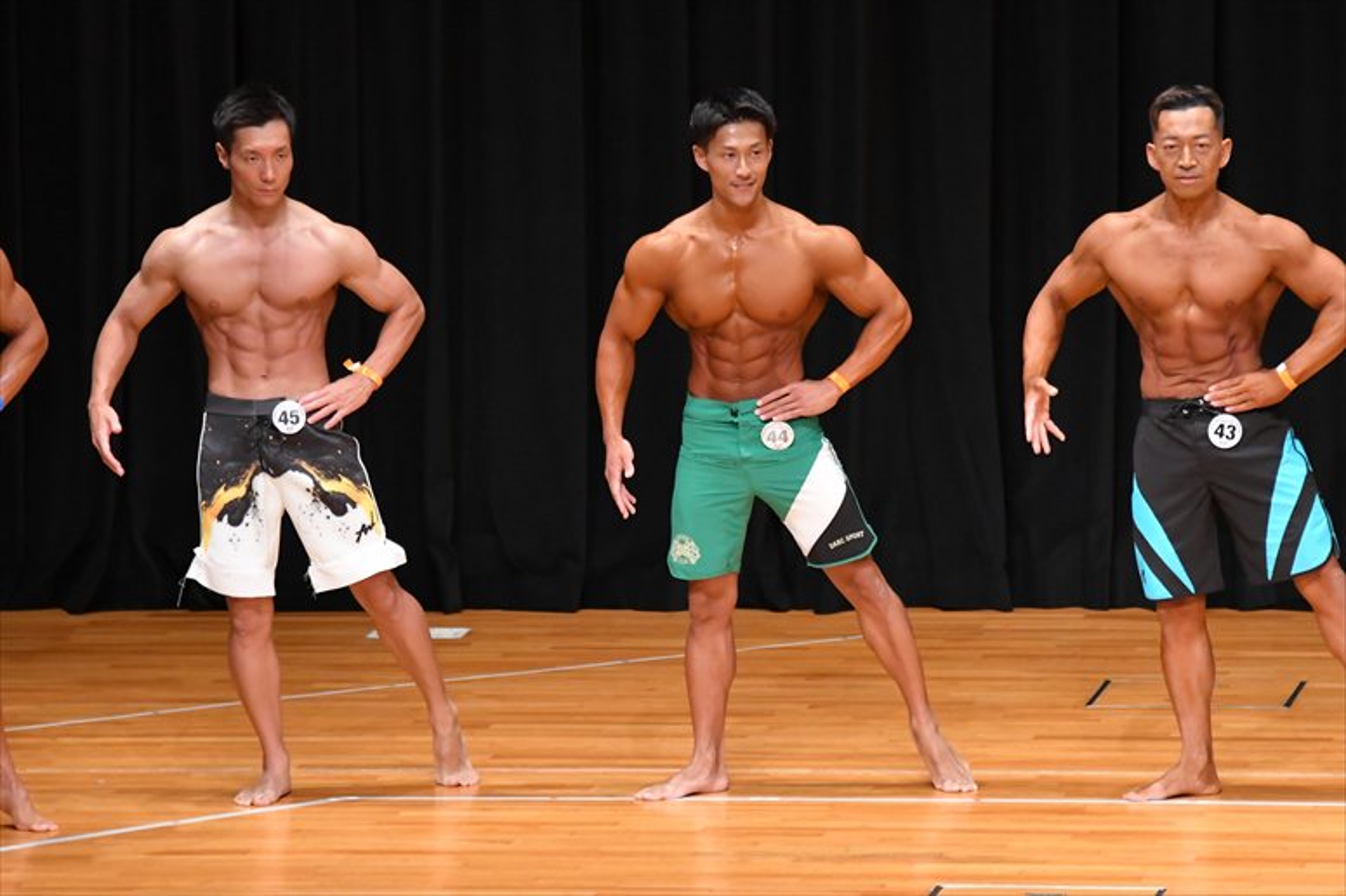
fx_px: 10090
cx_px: 673
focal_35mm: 270
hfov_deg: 7.6
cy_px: 448
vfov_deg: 5.1
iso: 5000
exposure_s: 1/400
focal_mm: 180
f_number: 5.6
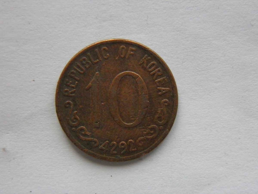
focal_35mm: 84
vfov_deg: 17.6
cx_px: 129
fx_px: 626
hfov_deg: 23.3
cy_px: 97
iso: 400
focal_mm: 15.2
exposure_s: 1/40
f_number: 3.9
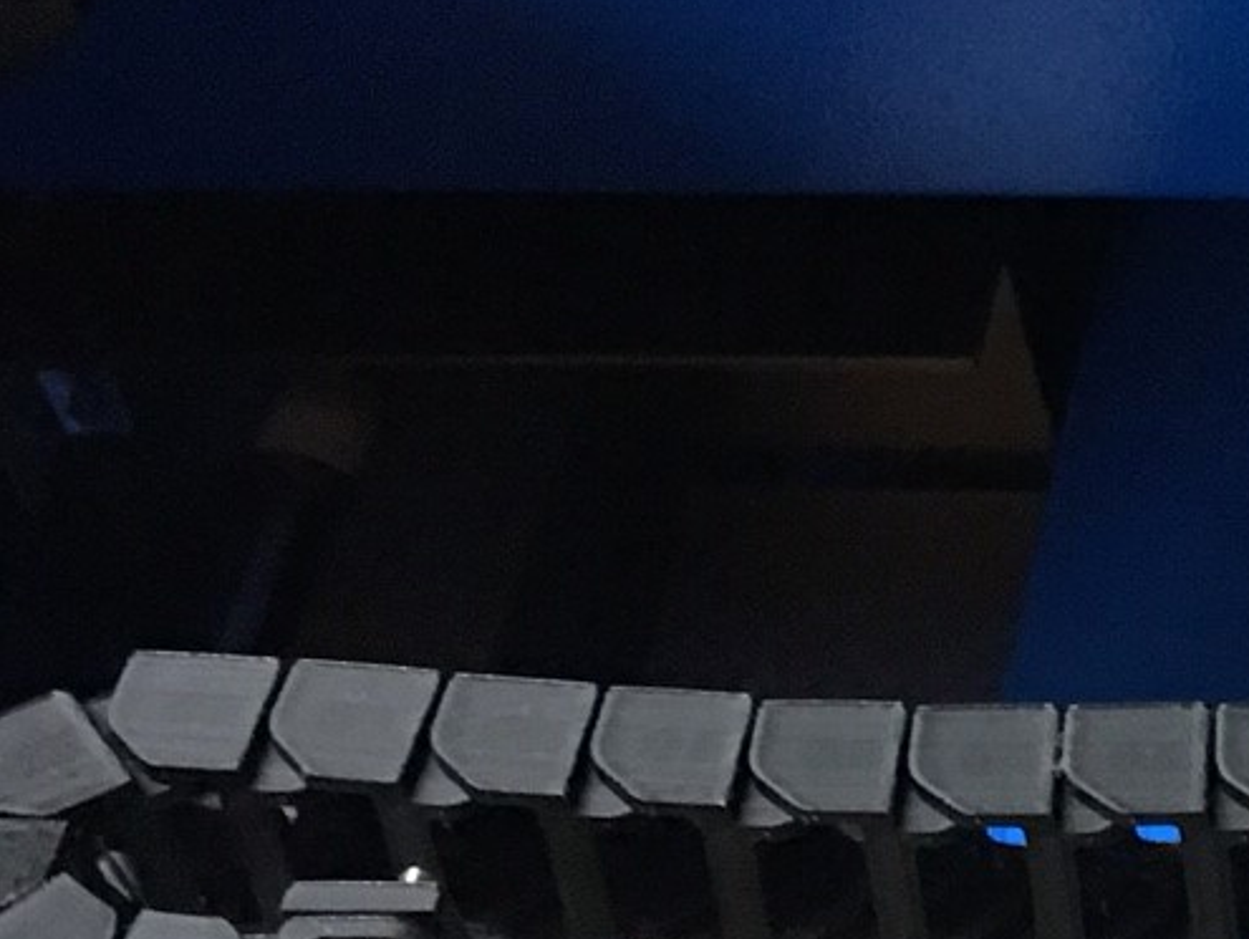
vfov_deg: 12.2
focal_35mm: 118
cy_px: 1169
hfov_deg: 14.6
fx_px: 4261
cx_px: 2256
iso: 100
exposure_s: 1/8
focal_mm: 4.15
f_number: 2.2
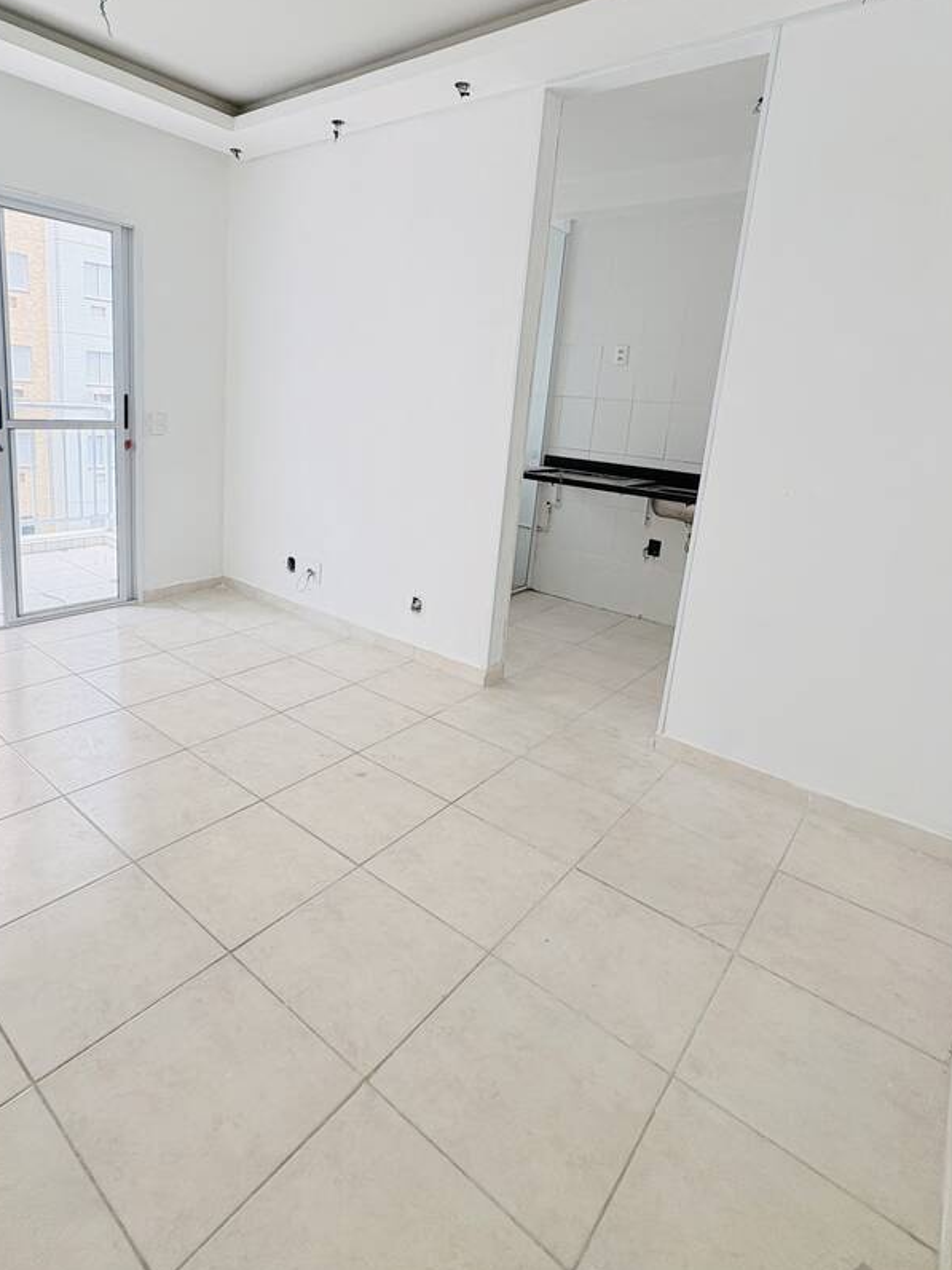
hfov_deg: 68.2
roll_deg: -4.3
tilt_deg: -12.7
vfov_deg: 84.1
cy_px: 544
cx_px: 395
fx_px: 697
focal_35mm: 19
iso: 64
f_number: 2.2
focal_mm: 2.22
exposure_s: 1/132
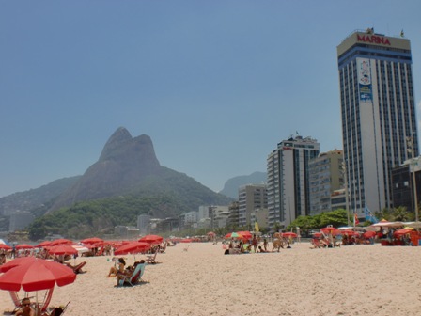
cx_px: 210
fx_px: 426
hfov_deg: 52.6
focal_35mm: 35
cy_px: 158
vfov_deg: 40.7
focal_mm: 6.3
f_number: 5.6
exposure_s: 1/1000
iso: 64
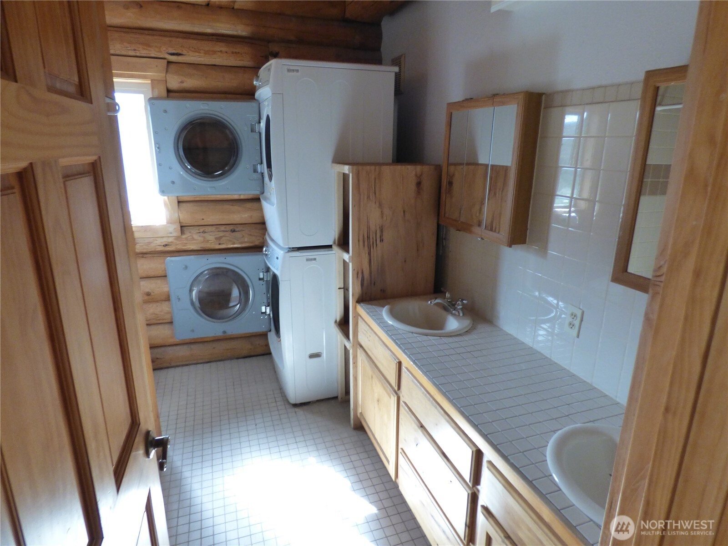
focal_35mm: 20
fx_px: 421
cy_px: 273
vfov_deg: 66.0
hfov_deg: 81.7
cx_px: 364
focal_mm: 3.58
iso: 400
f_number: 2.8
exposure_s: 1/50
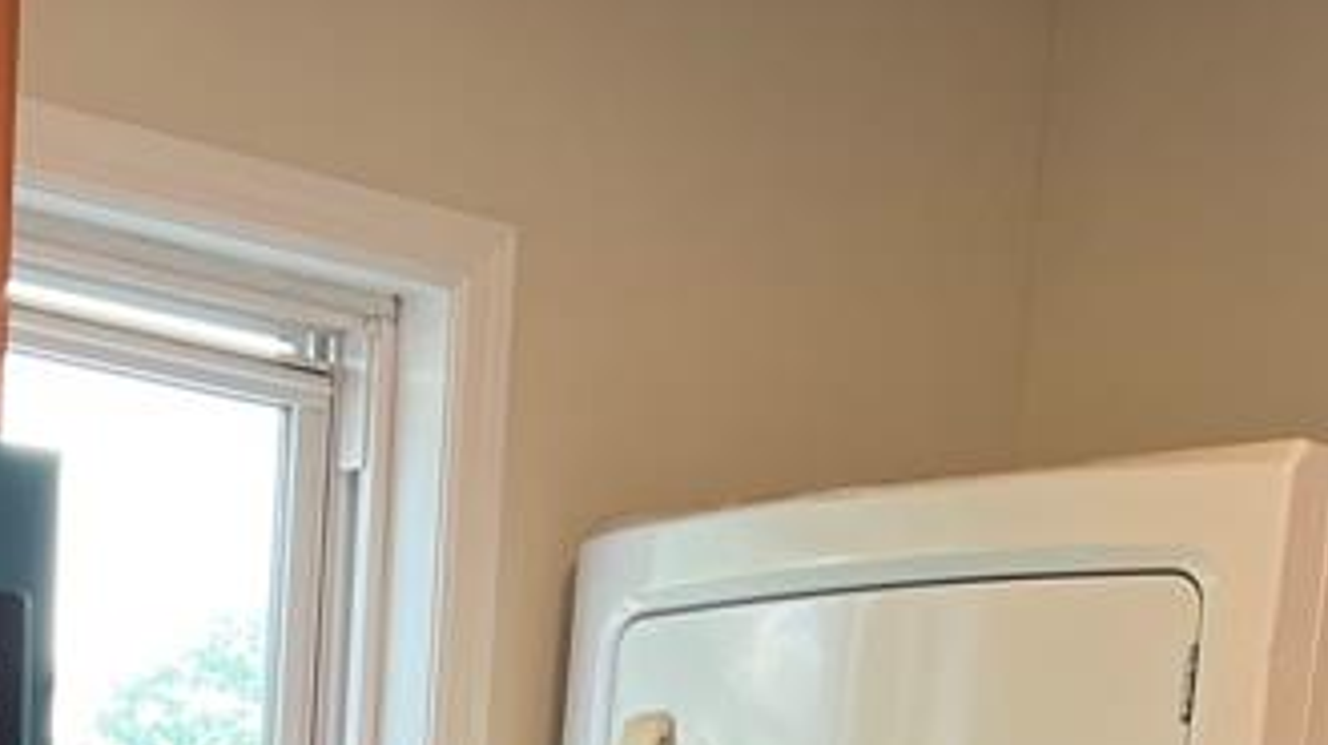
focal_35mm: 88
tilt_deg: -8.6
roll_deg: -1.9
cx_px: 44
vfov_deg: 12.3
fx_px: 3096
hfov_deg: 23.3
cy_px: 1446
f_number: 1.5
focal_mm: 5.7
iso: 100
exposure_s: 1/120
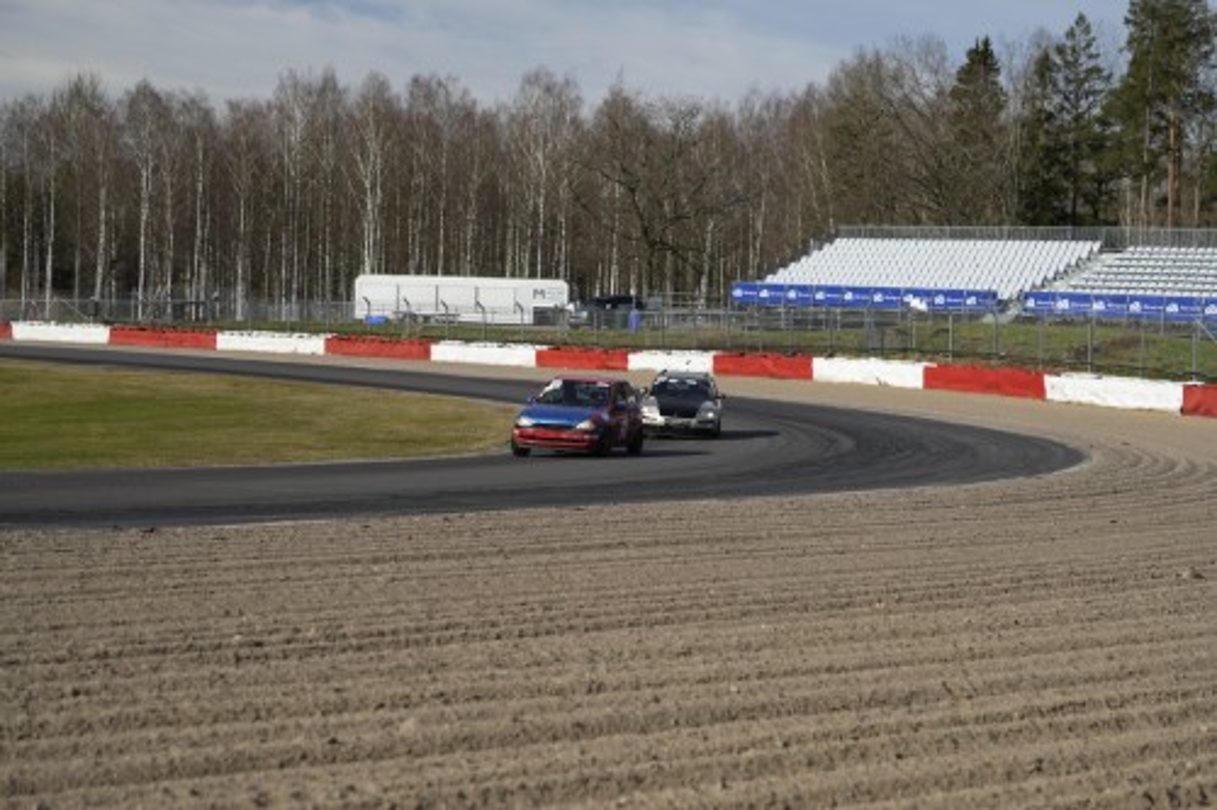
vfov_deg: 19.4
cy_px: 405
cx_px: 608
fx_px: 2365
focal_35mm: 70
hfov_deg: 28.9
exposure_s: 1/800
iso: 125
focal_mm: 70
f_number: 4
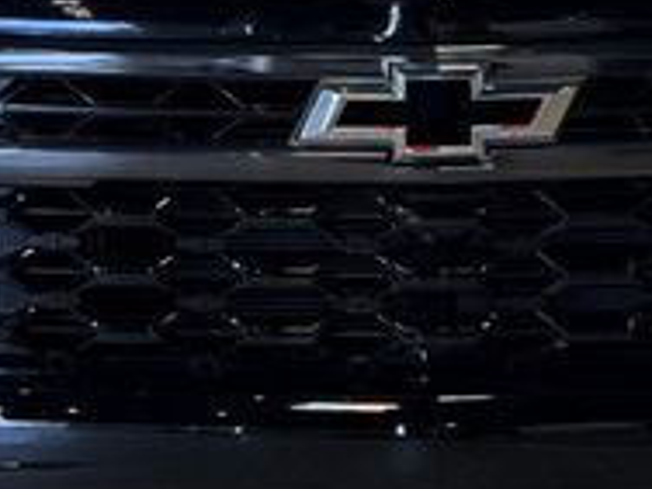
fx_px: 3070
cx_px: 430
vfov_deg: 9.1
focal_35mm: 163
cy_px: 118
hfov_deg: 12.1
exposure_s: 1/186
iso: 64
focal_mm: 6.76
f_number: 1.78
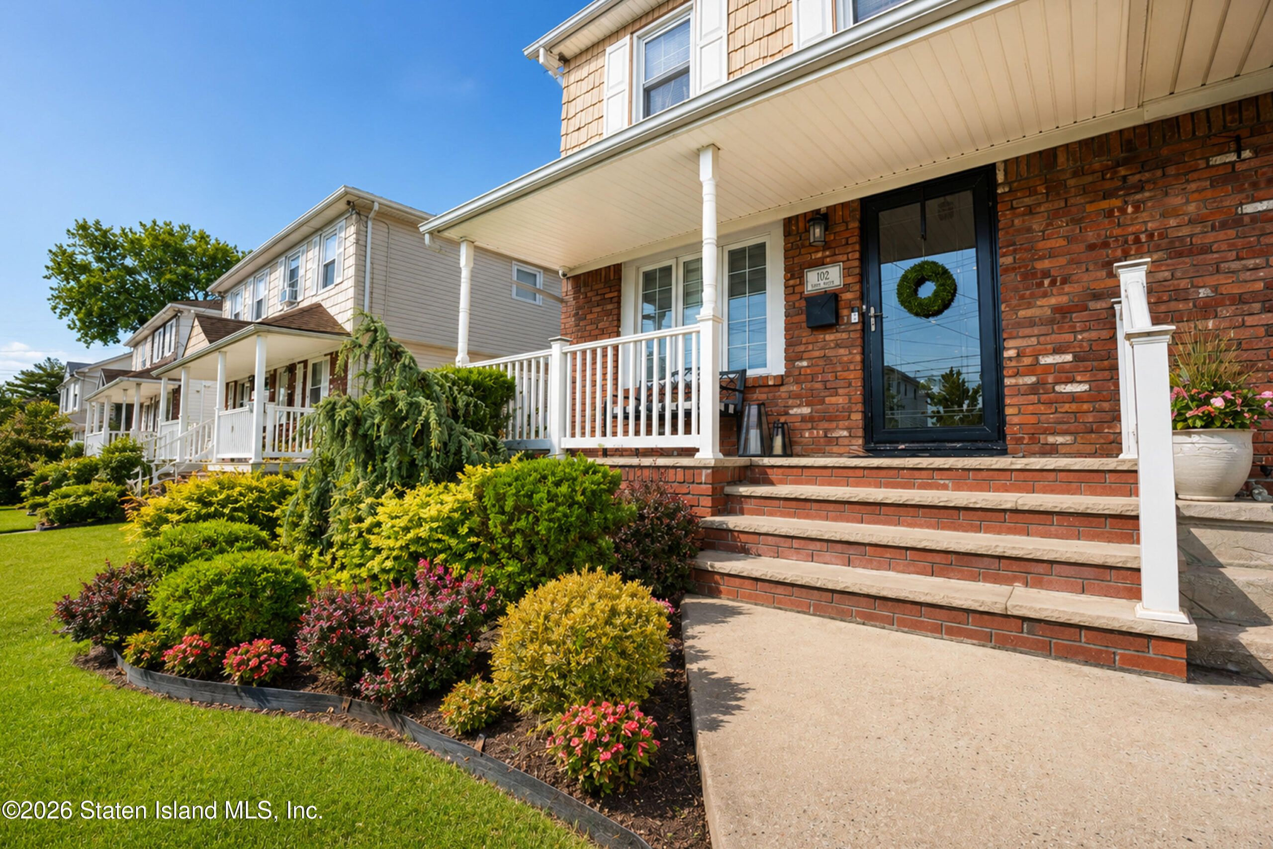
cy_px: 424
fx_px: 530
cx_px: 636
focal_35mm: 15
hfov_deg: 100.4
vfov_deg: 77.3
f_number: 2.8
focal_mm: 10
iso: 100
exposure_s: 1/500
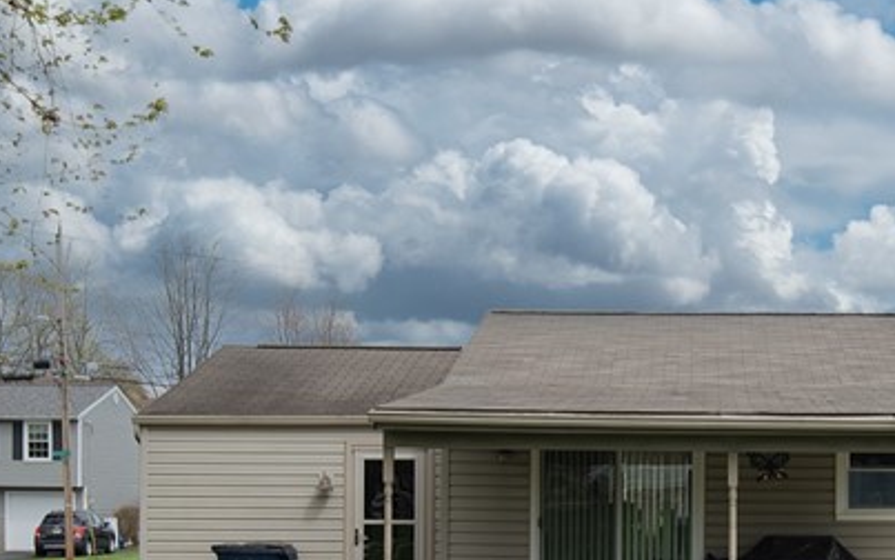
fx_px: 1610
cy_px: 512
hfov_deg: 30.3
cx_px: 718
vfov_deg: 19.3
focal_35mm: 66
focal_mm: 24
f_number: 6.3
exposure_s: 1/320
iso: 100
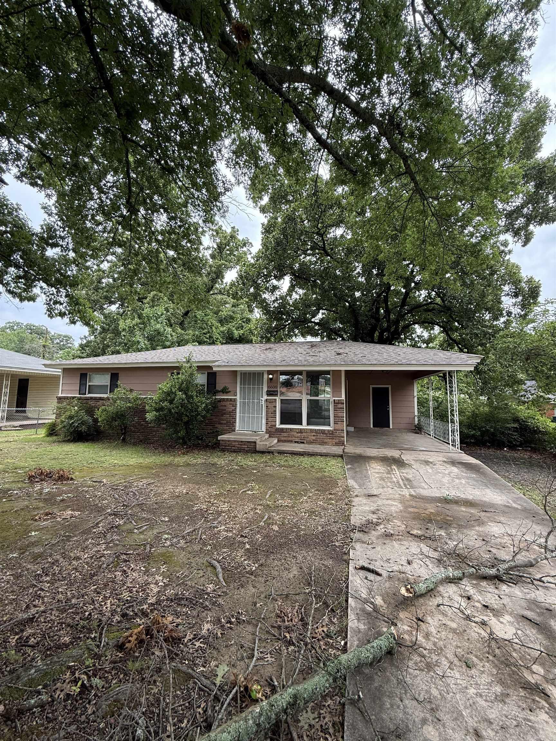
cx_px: 278
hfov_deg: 85.7
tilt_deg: +6.0
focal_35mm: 14
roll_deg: -0.3
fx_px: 300
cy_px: 370
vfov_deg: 102.1
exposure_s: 1/294
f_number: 2.2
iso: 64
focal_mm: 2.22
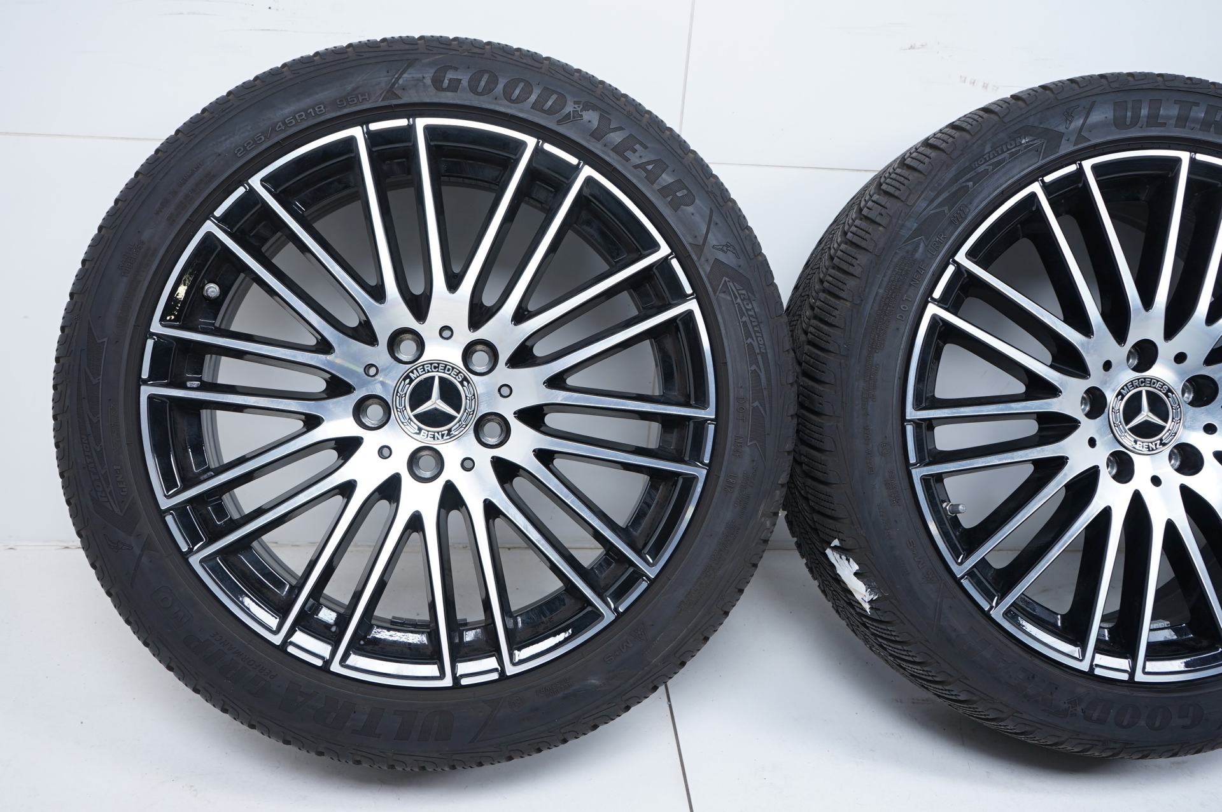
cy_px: 406
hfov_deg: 53.2
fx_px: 1221
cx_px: 611
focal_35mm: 36
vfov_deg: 36.8
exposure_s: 1/100
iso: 250
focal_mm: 36
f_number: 7.1
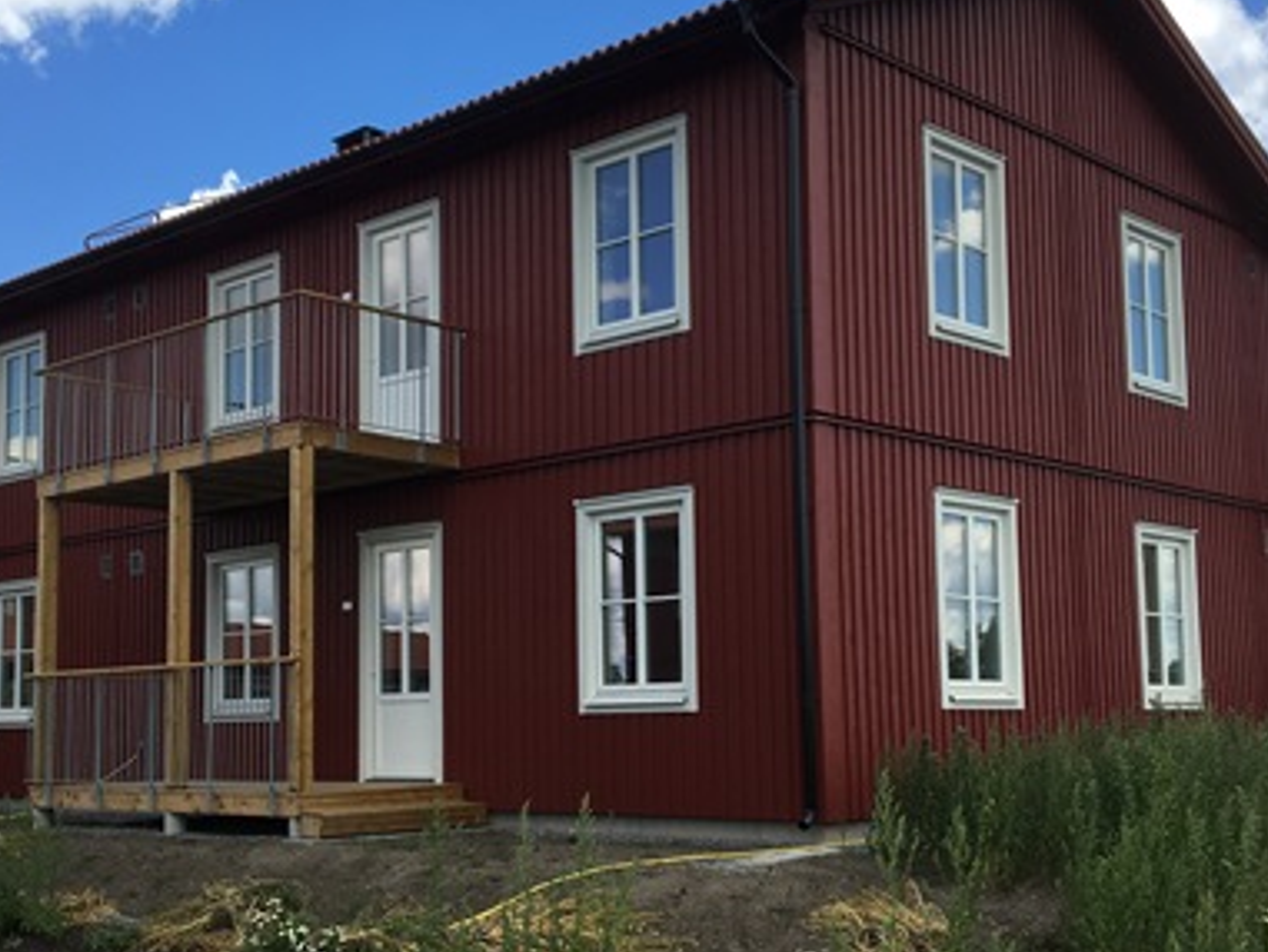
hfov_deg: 41.2
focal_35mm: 46
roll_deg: +1.7
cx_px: 557
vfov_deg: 31.5
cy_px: 549
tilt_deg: +6.8
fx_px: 1686
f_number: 2.2
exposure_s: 1/916
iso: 25
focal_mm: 4.15
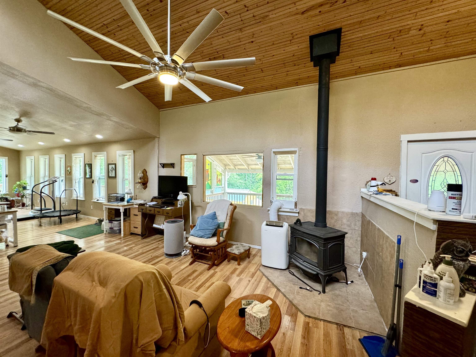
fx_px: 193
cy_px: 178
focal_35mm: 14
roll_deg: -0.6
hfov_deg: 102.1
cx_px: 238
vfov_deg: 85.7
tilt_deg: -2.0
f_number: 2.2
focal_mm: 2.22
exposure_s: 1/120
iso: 320
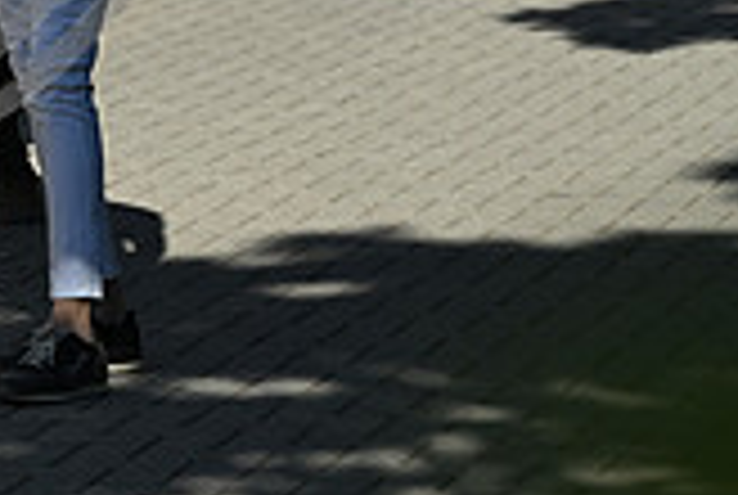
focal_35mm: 388
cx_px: -297
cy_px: -340
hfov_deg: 5.3
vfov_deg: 3.5
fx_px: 7968
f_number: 5.6
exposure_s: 1/1600
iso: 220
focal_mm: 110
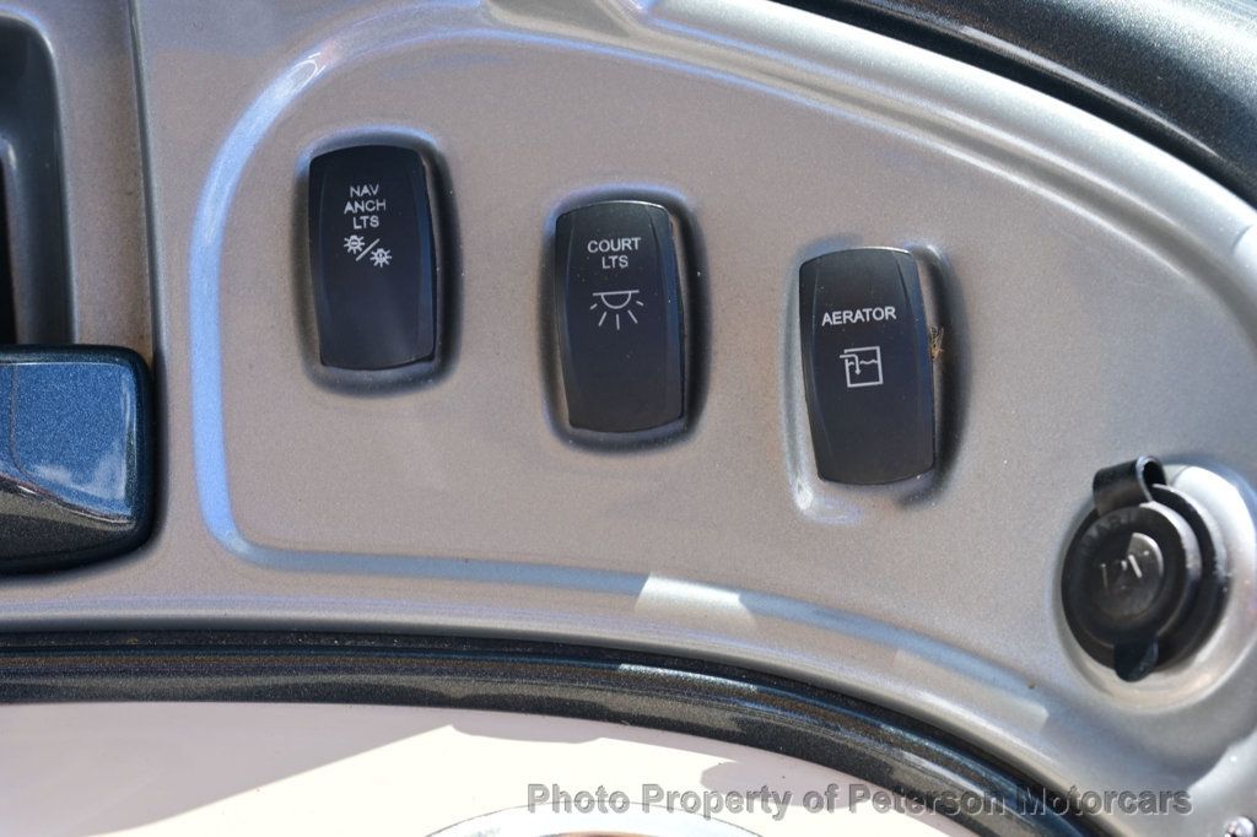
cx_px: 628
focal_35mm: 75
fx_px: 2618
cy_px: 418
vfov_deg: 18.2
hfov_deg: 27.0
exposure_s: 1/80
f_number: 6.3
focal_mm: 50
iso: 125
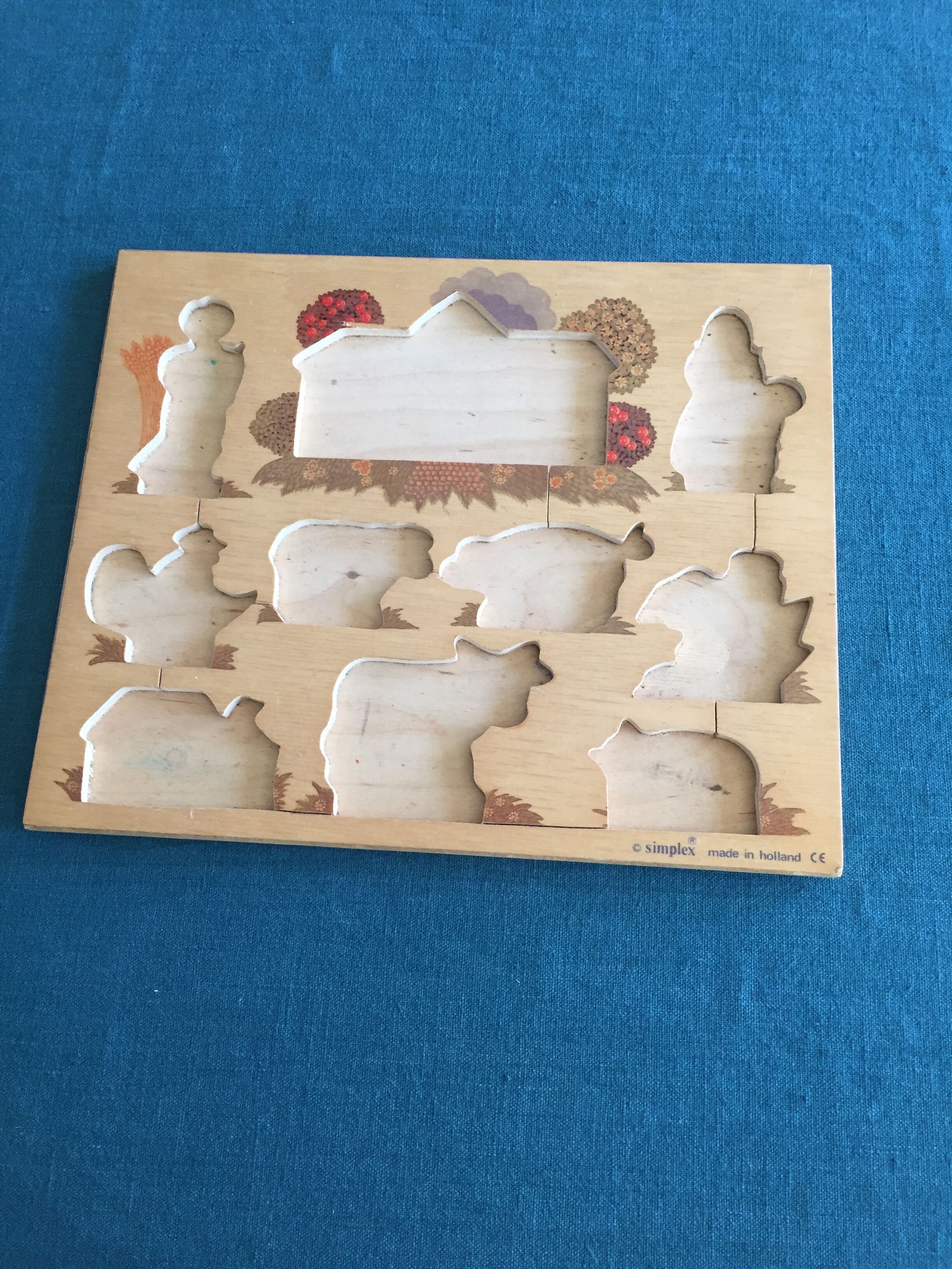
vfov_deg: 61.7
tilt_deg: -75.6
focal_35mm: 29
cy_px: 634
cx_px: 476
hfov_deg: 48.2
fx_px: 1063
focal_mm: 4.15
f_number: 2.2
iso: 64
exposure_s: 1/33
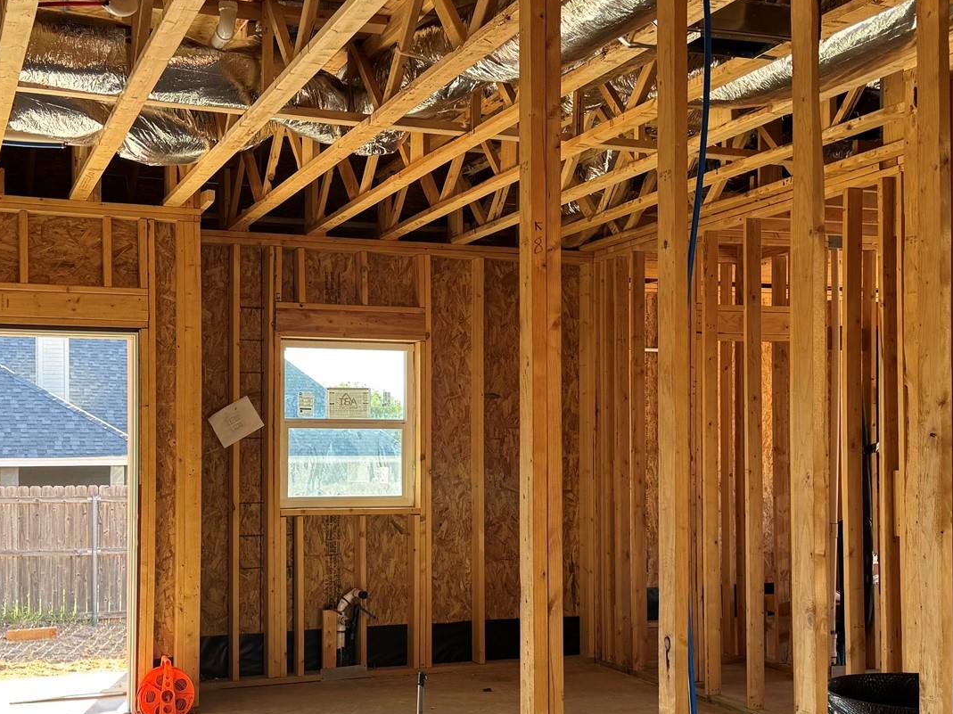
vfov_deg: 31.4
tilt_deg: +0.9
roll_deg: -0.3
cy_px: 431
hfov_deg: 41.2
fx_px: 1266
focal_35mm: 46
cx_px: 408
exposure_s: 1/121
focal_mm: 6.76
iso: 64
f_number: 1.78
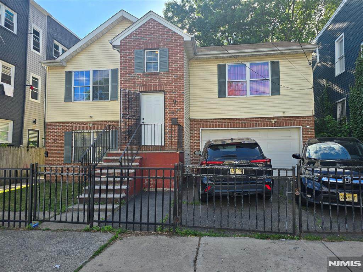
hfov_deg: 73.9
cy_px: 136
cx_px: 182
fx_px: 241
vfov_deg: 58.9
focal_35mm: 23
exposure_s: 1/376
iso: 12
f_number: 1.7
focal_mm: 6.3
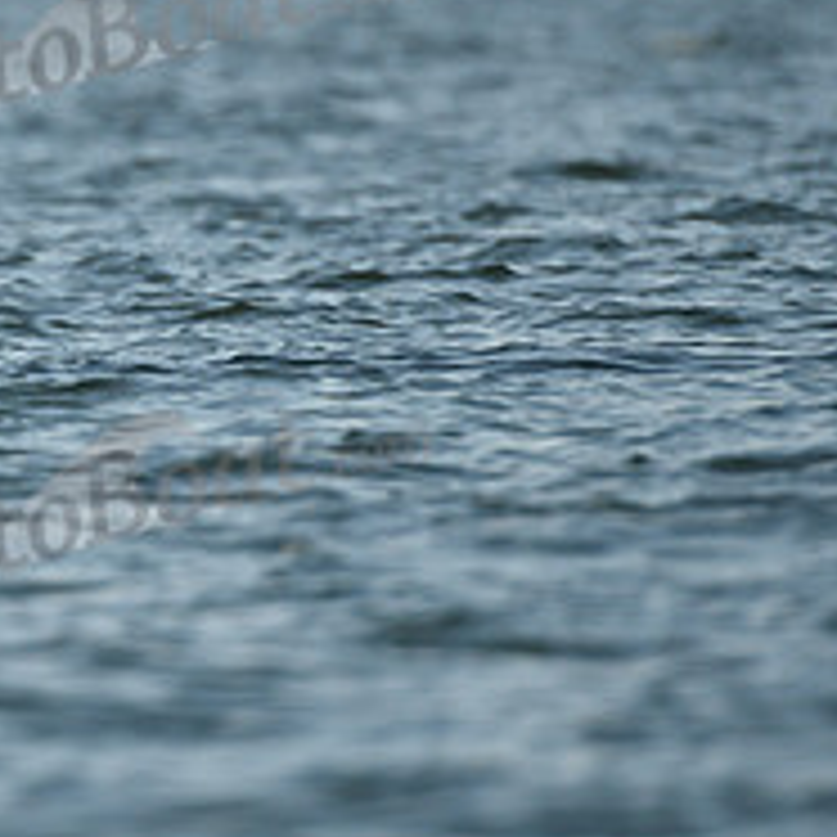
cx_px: -432
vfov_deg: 1.1
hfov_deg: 1.1
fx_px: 43496
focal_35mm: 1590
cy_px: 335
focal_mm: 600
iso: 250
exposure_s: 1/2000
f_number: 4
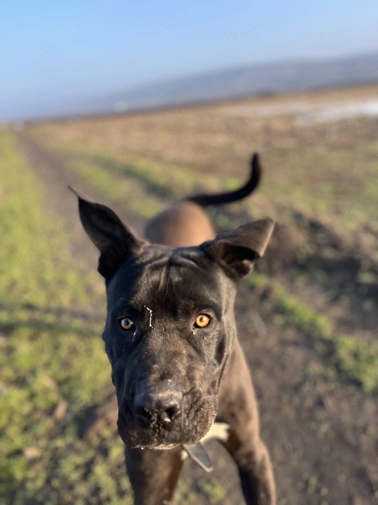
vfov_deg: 67.3
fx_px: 379
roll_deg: +8.9
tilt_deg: -14.3
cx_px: 189
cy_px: 252
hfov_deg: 53.0
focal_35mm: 26
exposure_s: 1/1159
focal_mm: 5.7
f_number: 1.5
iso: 50
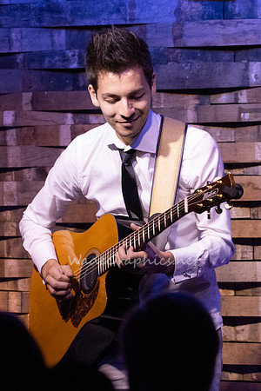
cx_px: 136
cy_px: 188
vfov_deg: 5.5
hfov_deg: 3.7
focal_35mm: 374
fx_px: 4069
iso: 6400
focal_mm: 240
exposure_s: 1/125
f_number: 6.3
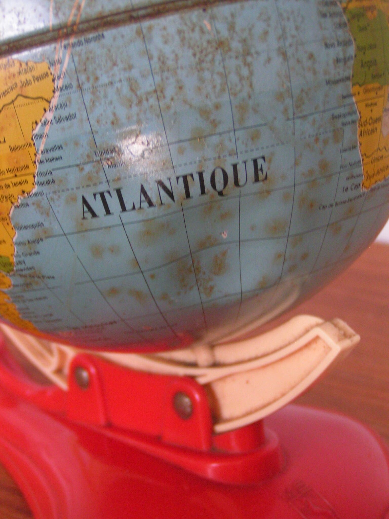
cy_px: 260
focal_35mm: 63
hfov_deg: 23.3
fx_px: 944
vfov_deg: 30.7
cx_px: 194
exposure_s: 1/25
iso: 200
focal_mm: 9.7
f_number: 3.2
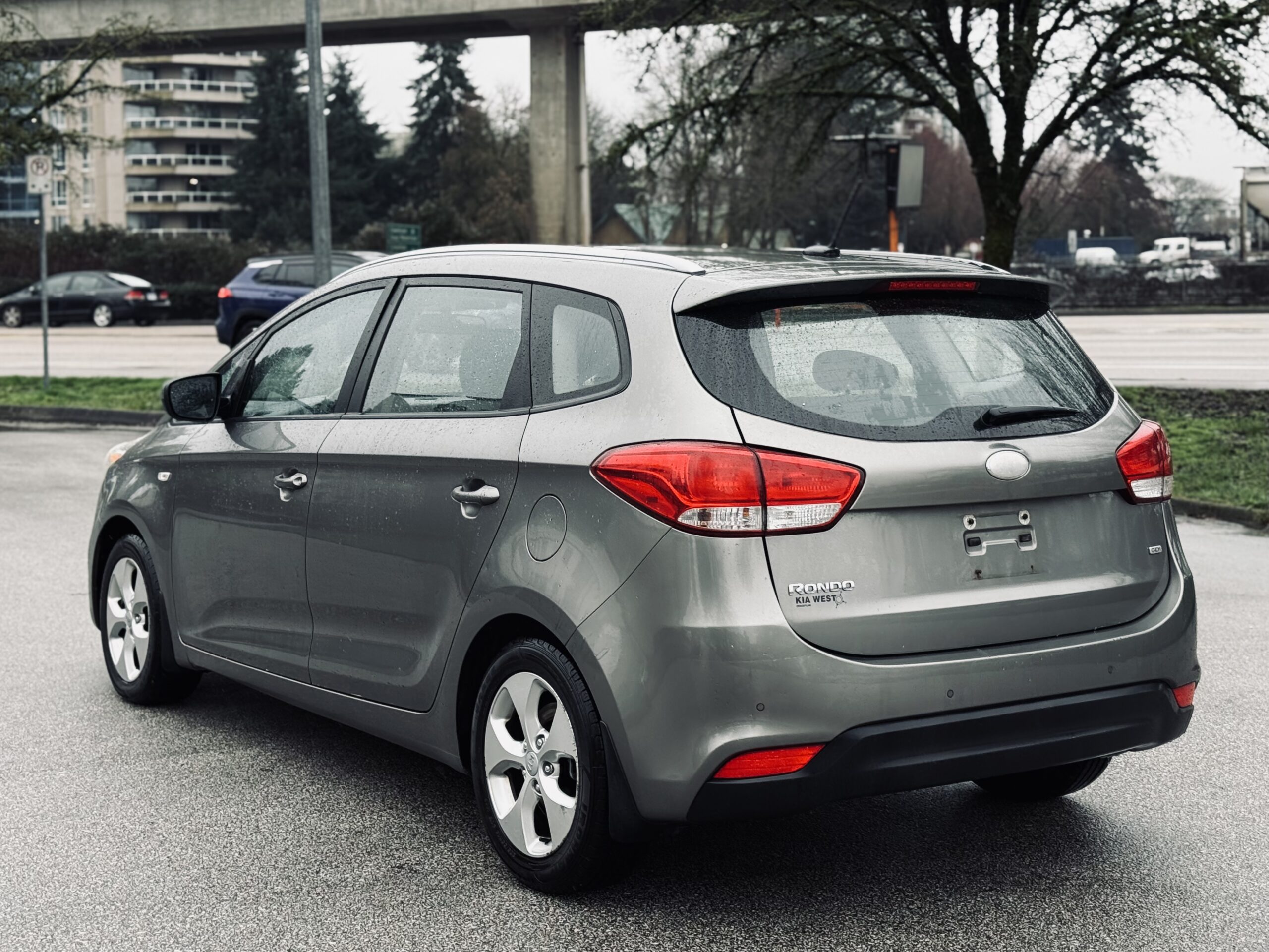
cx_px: 634
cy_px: 476
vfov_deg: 30.3
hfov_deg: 39.7
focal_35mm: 48
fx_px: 1760
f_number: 1.78
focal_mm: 6.76
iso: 100
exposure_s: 1/513
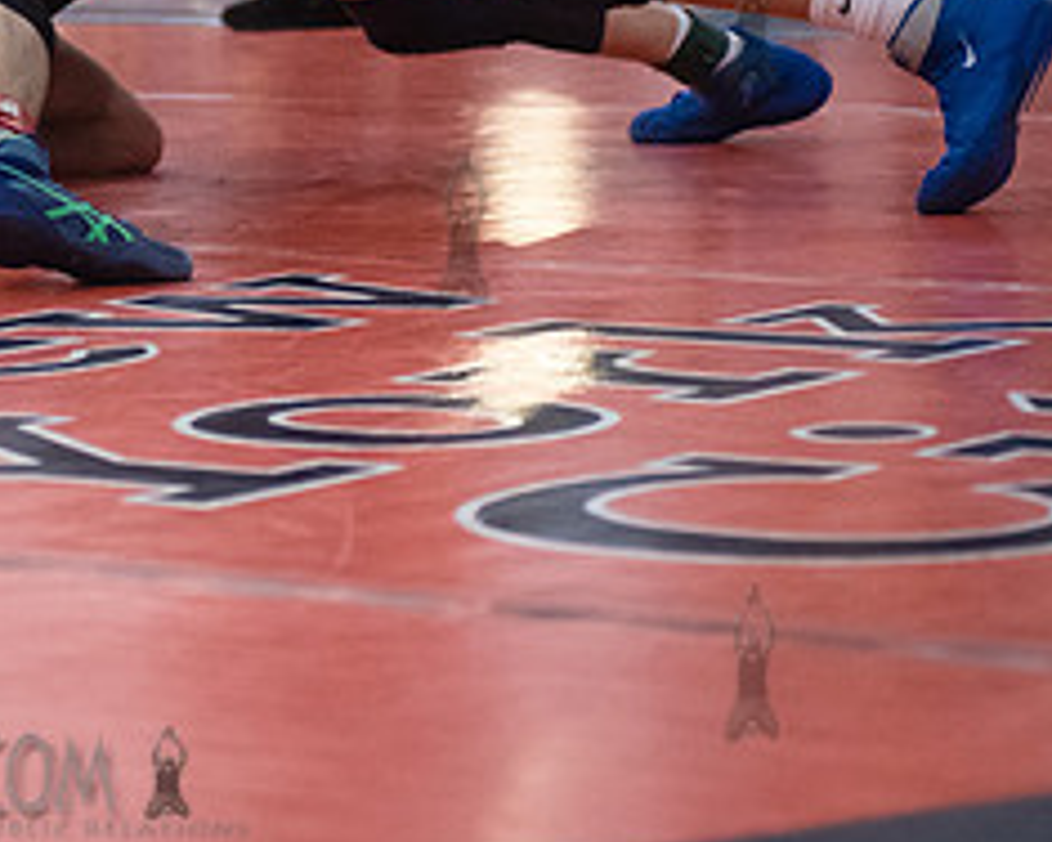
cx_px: -116
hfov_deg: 10.3
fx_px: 5760
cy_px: 11
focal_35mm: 185
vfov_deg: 8.3
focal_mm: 80
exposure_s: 1/500
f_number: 3.5
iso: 8000
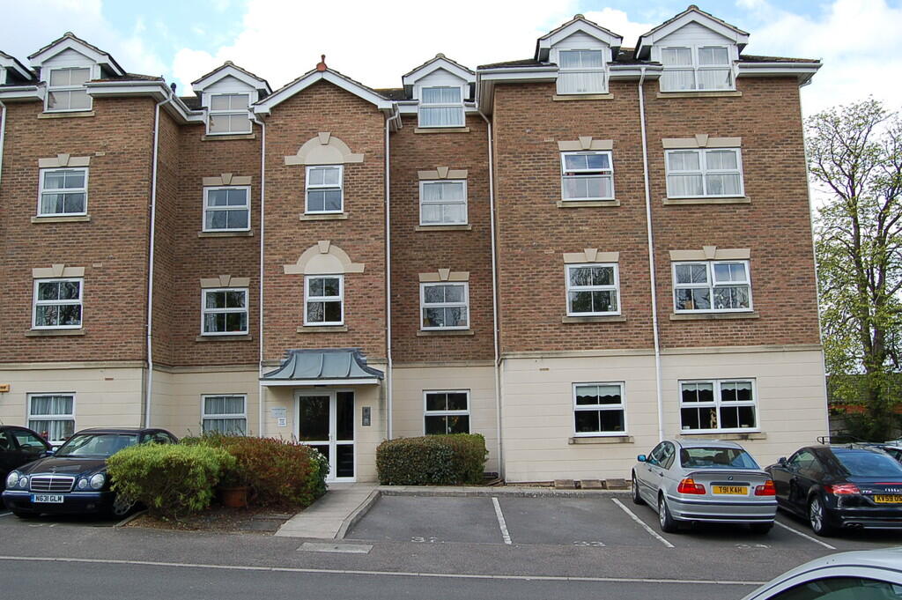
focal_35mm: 33
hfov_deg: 57.3
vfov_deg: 39.9
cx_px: 451
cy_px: 300
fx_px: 826
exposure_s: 1/200
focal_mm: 22
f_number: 8
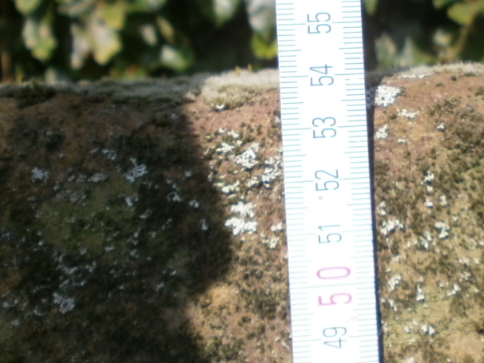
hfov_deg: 33.3
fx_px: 797
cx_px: 339
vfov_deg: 25.3
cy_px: 74
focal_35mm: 57
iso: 100
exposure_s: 1/1000
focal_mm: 4.8
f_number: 2.9
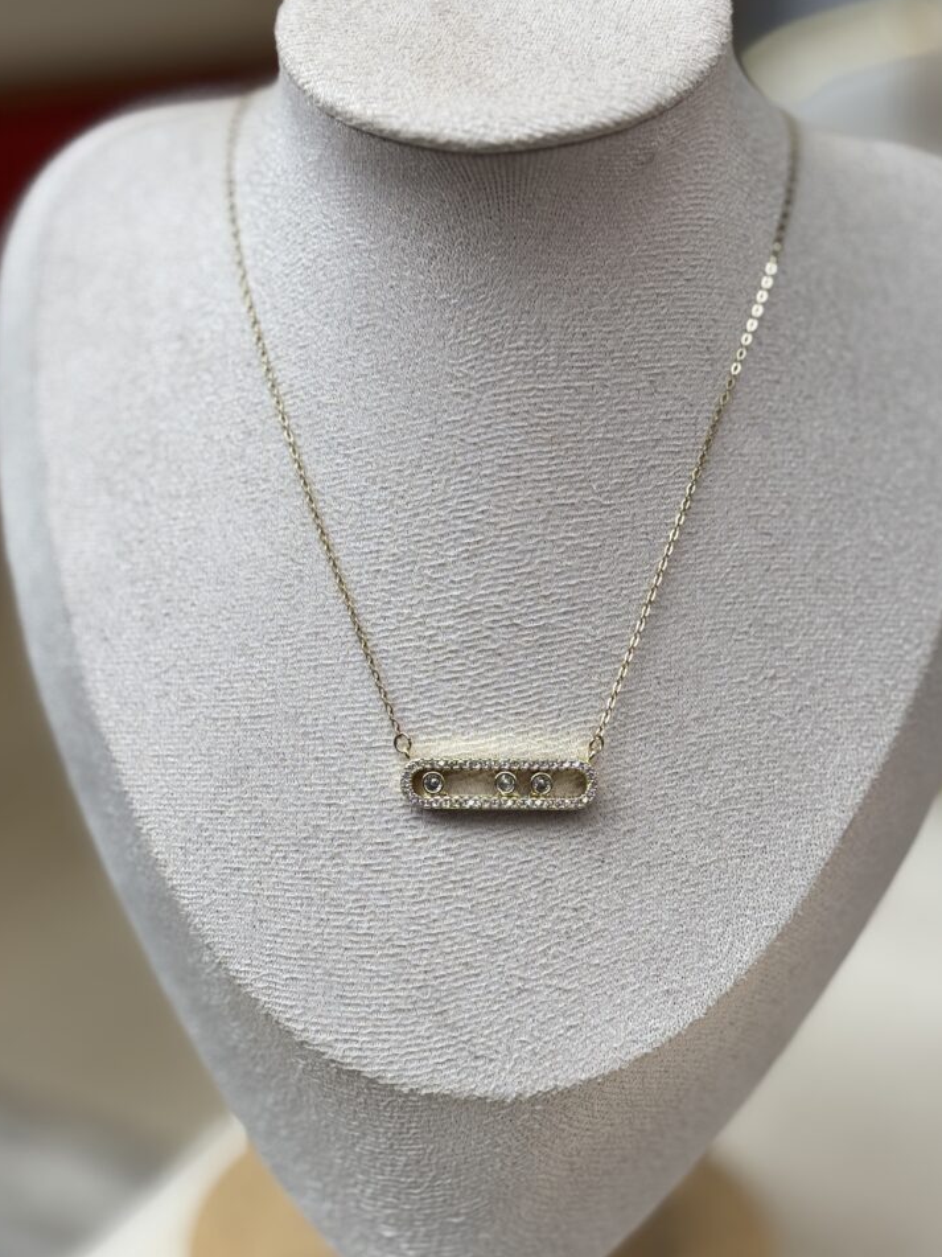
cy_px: 646
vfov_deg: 34.4
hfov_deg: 26.1
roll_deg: -1.2
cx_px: 494
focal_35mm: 56
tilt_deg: -19.8
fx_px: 2032
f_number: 1.6
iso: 32
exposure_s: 1/286
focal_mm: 5.96
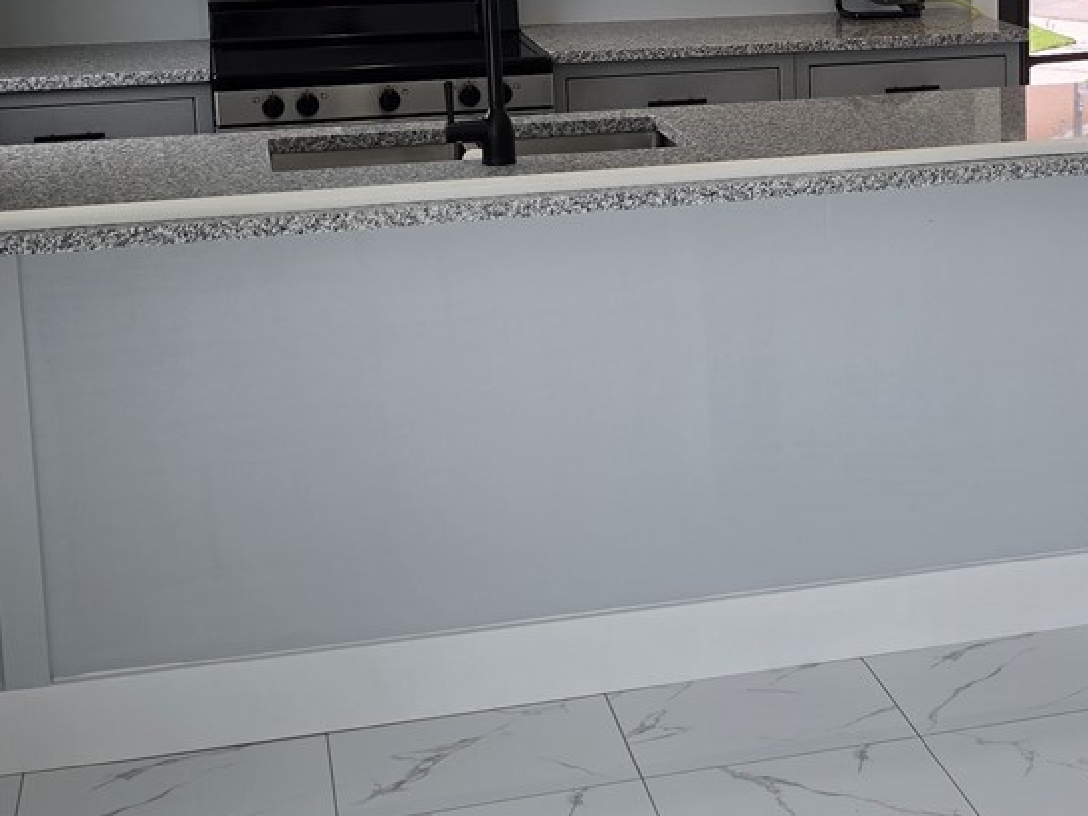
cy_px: 117
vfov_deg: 21.6
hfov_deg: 27.9
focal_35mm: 67
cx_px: 969
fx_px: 2106
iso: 10
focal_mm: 6.5
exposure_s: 1/128
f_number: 1.4
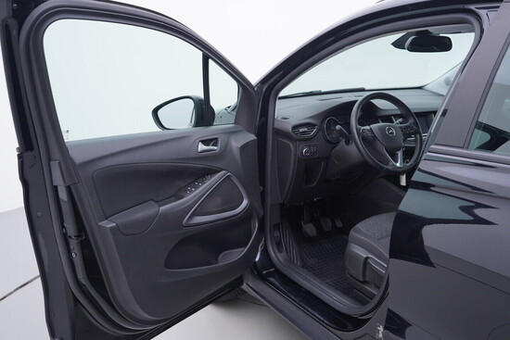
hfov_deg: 53.1
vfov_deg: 36.9
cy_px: 170
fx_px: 510
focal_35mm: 36
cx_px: 255
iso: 125
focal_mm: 24
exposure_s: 1/50
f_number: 3.2
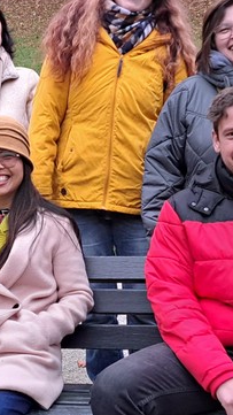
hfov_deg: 13.9
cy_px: 251
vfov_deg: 24.4
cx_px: 69
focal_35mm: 87
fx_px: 956
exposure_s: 1/50
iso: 200
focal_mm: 5.23
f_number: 1.8
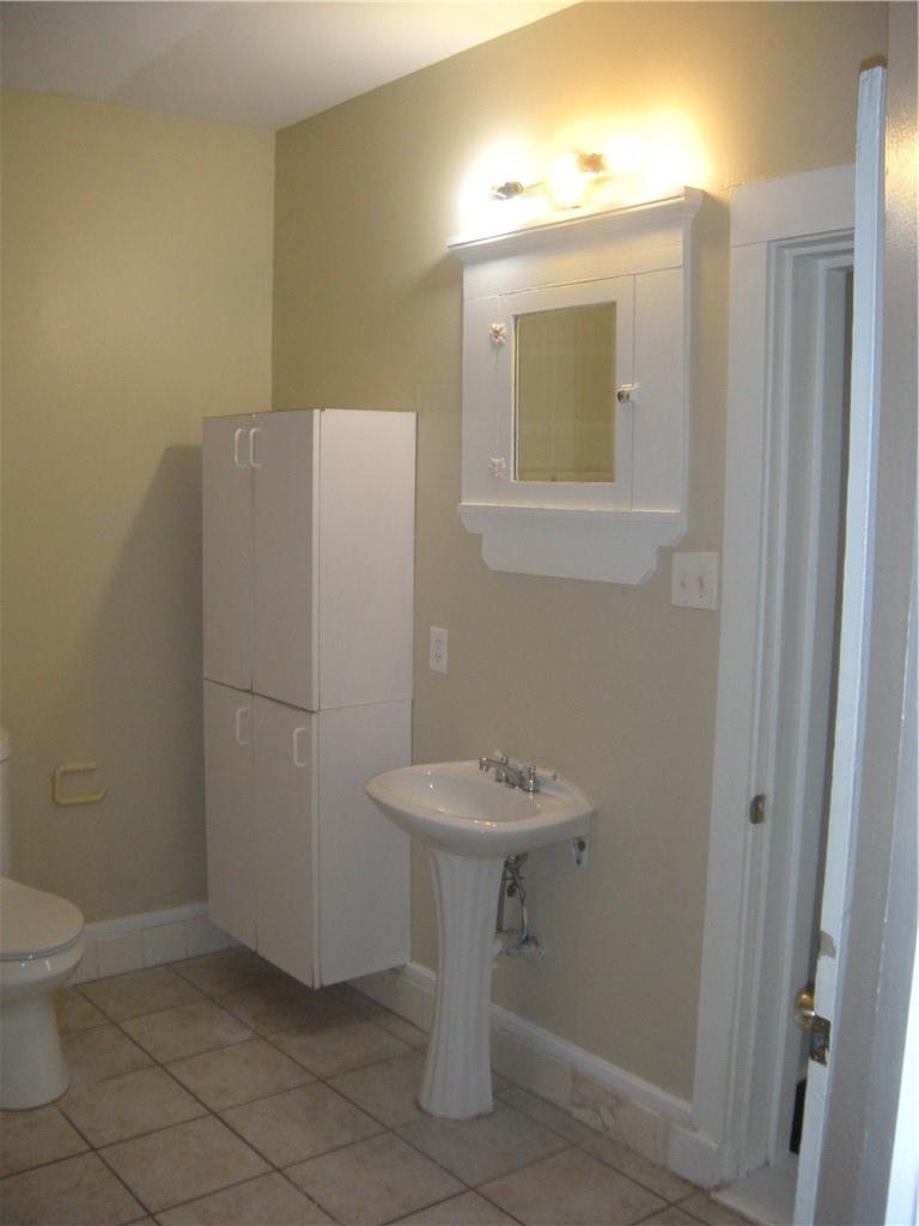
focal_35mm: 35
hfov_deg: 40.7
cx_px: 460
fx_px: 1239
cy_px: 613
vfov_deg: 52.6
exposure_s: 1/52
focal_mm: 5.9
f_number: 3.8
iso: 200
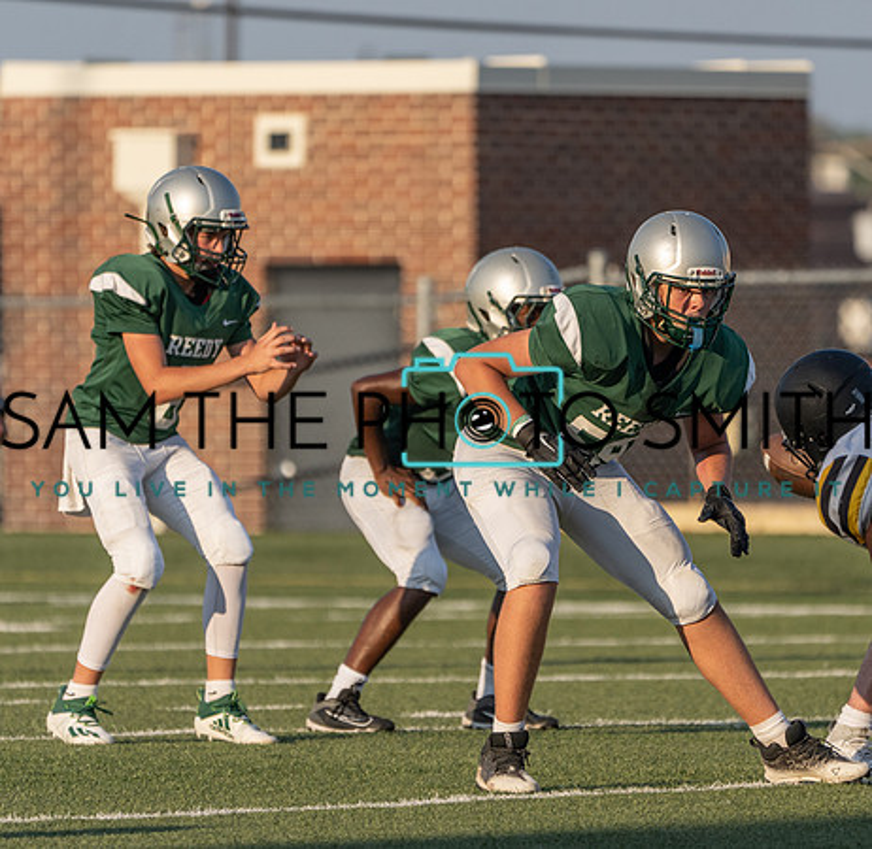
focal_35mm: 600
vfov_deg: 2.9
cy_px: 474
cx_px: 538
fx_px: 16869
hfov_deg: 3.0
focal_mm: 400
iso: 400
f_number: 5.6
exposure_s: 1/1250
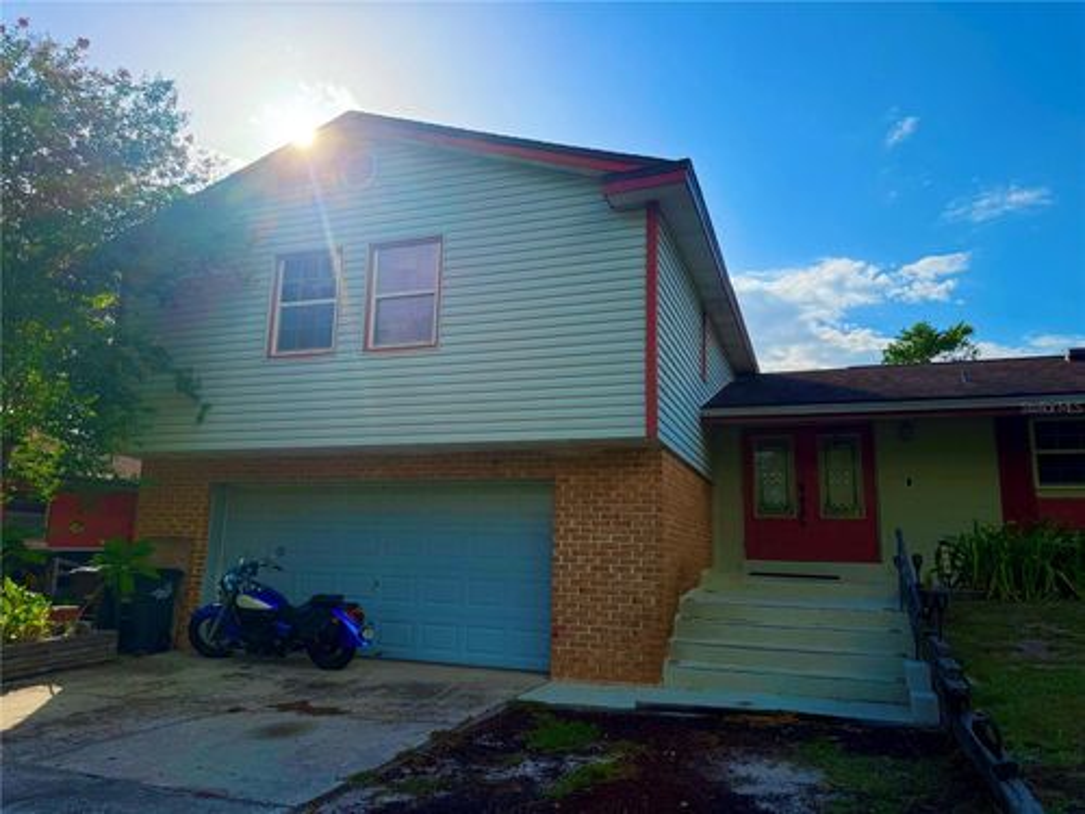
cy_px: 407
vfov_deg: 56.8
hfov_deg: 71.6
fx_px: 752
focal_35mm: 24
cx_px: 542
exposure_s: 1/6173
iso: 80
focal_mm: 6.76
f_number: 1.78
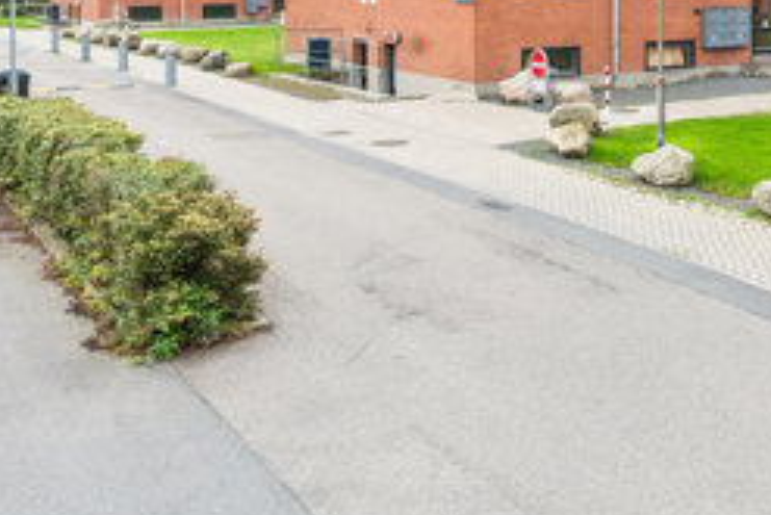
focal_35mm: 55
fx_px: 1179
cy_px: 70
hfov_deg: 33.6
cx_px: 740
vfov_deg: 24.1
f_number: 9
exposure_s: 1/80
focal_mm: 17
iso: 200
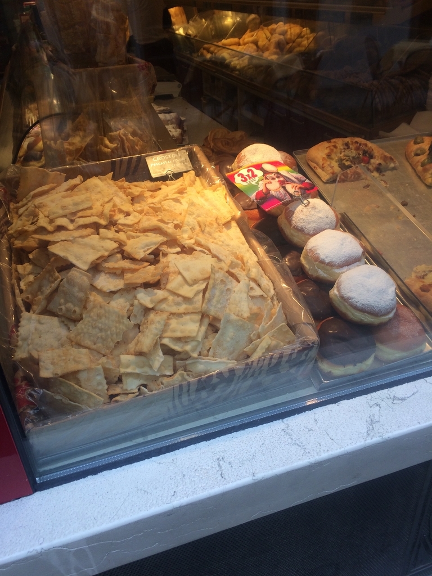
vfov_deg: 61.7
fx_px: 483
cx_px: 216
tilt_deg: -32.9
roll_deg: +2.8
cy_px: 288
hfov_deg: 48.2
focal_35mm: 29
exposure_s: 1/100
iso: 40
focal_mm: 4.15
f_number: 2.2
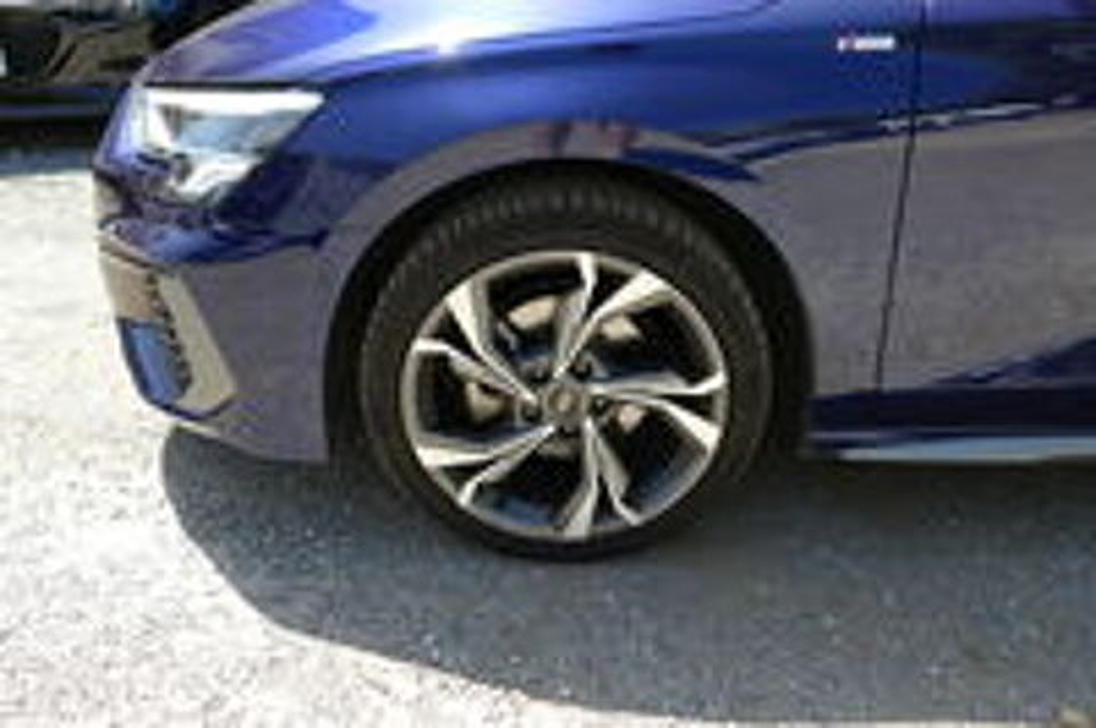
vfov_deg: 43.5
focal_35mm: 30
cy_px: 364
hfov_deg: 62.0
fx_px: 912
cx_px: 548
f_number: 3
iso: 125
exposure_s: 1/500
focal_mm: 10.85
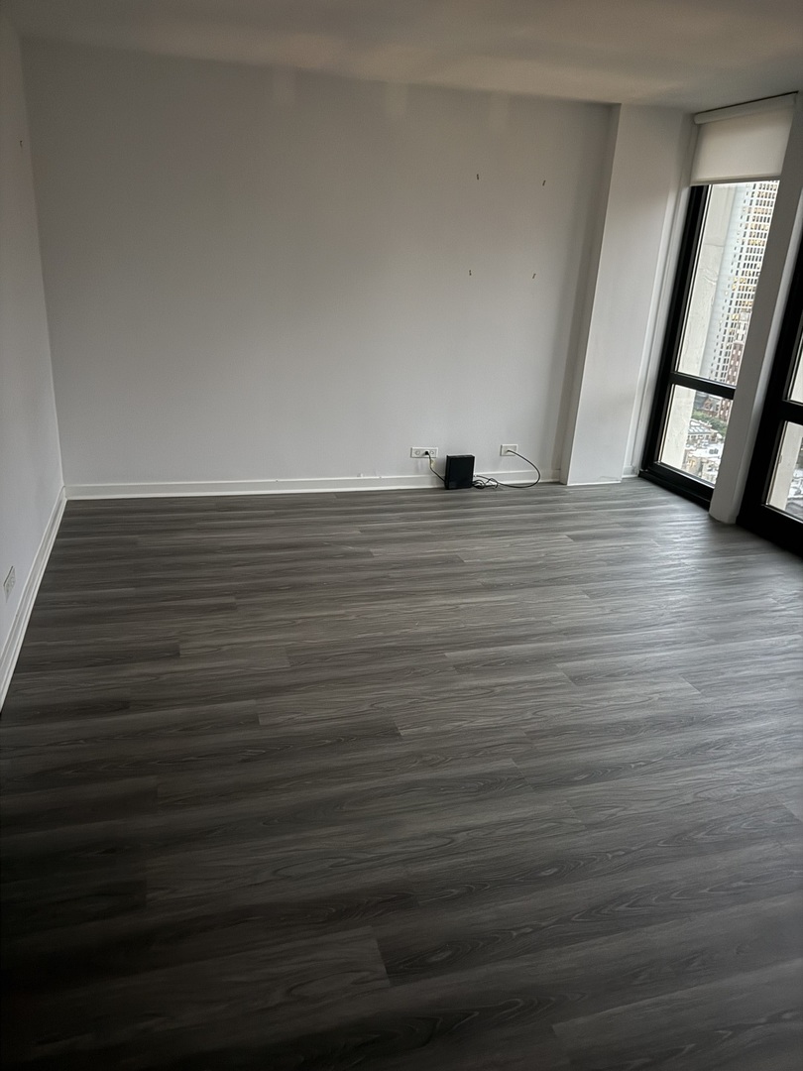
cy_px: 536
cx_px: 402
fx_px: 742
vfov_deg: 71.6
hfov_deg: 56.8
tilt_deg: -20.6
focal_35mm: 24
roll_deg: -4.4
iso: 1250
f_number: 1.78
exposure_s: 1/10
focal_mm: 6.76
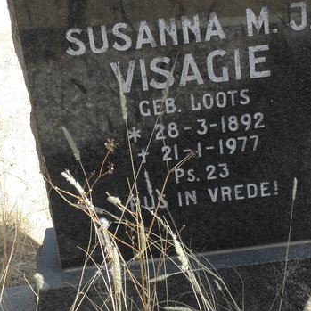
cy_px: 155
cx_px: 200
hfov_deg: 20.8
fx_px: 844
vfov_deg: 20.9
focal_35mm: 83
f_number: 5.6
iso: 64
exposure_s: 1/60
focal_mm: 7.31
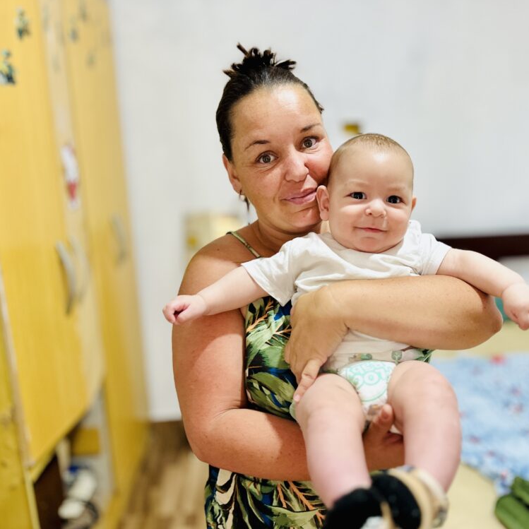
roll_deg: +1.5
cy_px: 269
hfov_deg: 55.2
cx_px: 316
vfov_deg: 55.6
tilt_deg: -12.8
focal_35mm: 29
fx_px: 501
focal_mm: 6.86
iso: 250
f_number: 1.78
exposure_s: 1/60
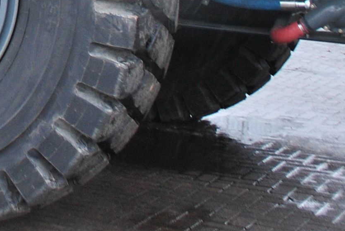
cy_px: -290
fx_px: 1333
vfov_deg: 9.1
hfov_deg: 13.6
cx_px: -214
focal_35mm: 139
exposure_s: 1/60
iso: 200
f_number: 8
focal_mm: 20
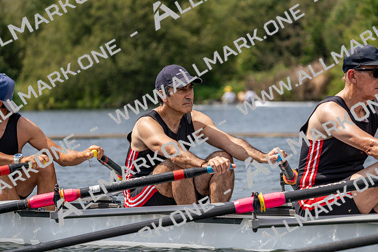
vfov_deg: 6.9
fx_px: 2100
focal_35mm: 200
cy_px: 126
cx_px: 189
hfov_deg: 10.3
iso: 250
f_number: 5.6
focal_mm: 200
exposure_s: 1/1600
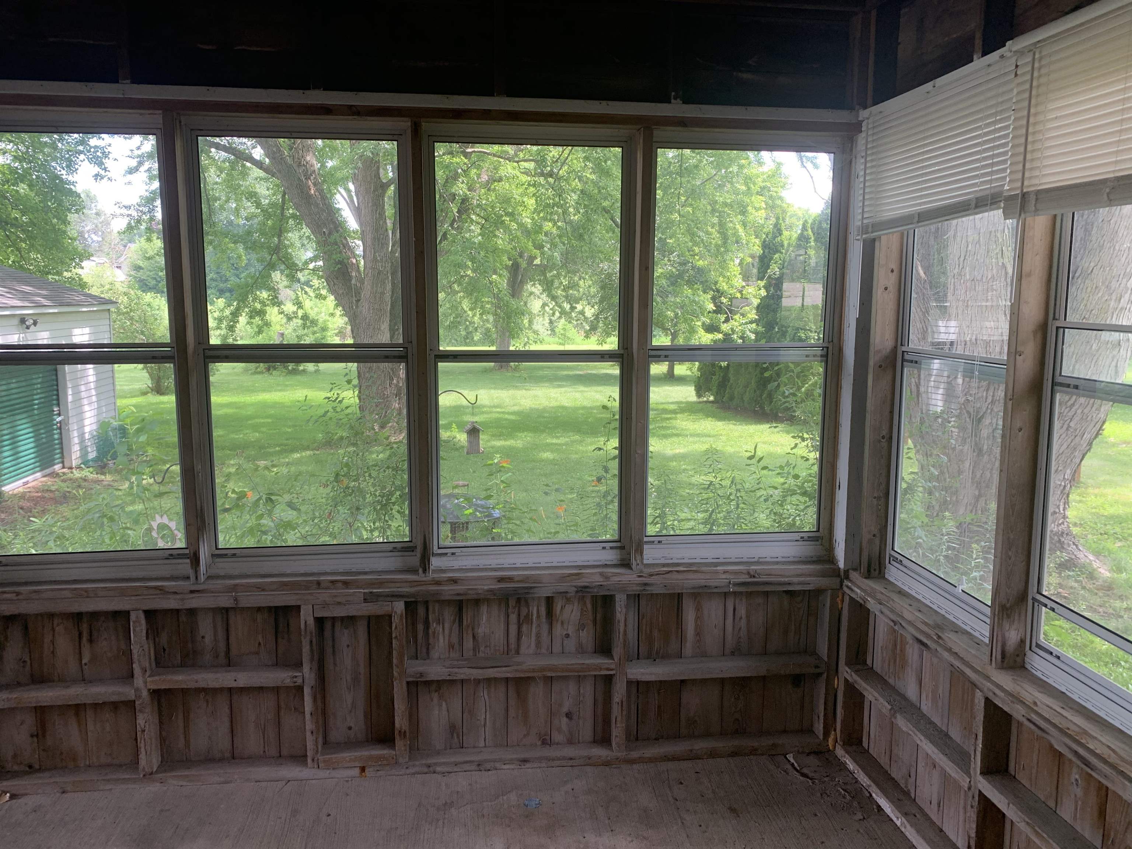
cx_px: 566
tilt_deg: -6.9
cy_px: 424
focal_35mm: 26
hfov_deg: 67.3
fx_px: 850
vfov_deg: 53.1
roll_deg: -0.4
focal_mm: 4.25
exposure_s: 1/121
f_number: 1.8
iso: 50
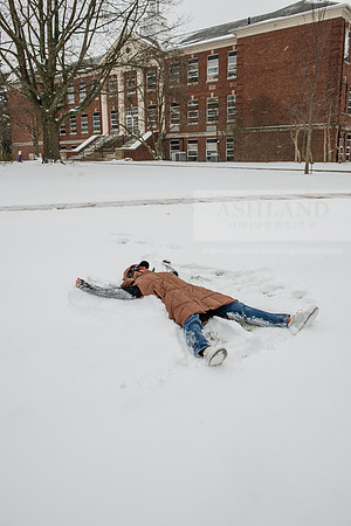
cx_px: 176
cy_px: 263
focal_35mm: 28
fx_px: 409
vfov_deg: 65.5
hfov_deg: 46.4
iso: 400
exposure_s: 1/200
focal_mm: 28
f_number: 7.1
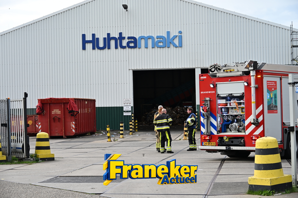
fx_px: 579
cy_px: 99
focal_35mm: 70
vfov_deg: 19.5
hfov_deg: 28.8
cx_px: 149
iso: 400
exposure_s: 1/250
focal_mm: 70
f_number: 6
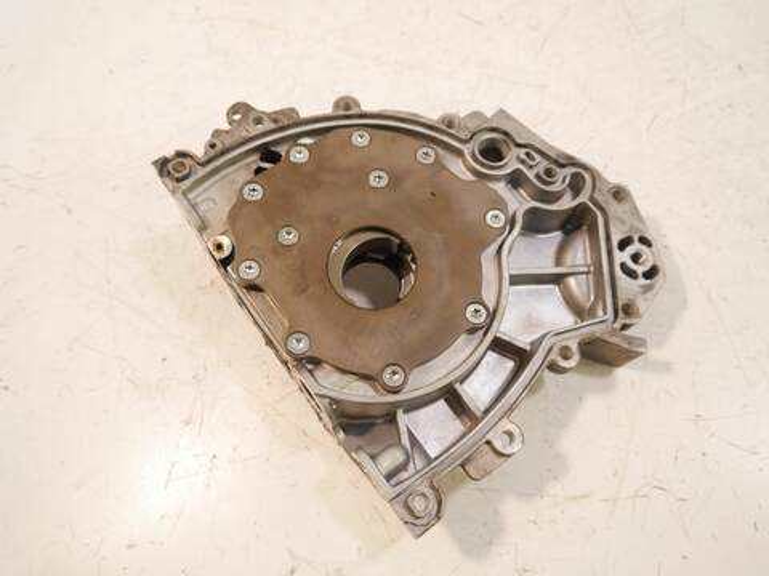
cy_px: 288
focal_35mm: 28
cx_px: 384
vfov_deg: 49.7
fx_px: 622
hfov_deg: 63.4
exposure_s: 1/60
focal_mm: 14
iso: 640
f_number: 3.5
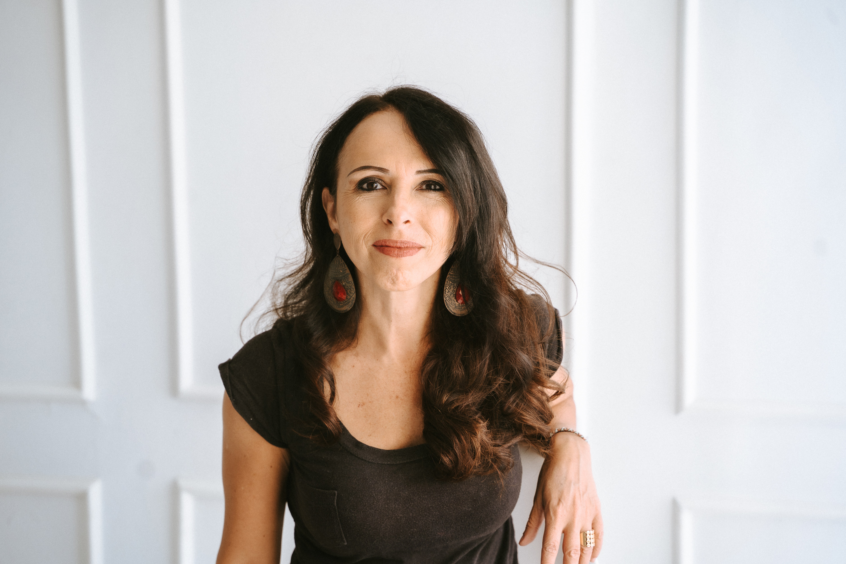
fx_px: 1762
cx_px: 423
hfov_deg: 27.0
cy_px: 282
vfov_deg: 18.2
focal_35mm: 75
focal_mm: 75
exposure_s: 1/200
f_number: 4
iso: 400
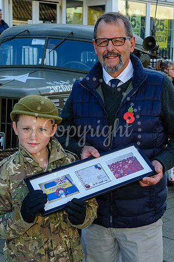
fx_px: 436
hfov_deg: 22.6
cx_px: 87
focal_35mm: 60
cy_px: 131
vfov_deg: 33.4
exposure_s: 1/90
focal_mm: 40
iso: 200
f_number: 6.7
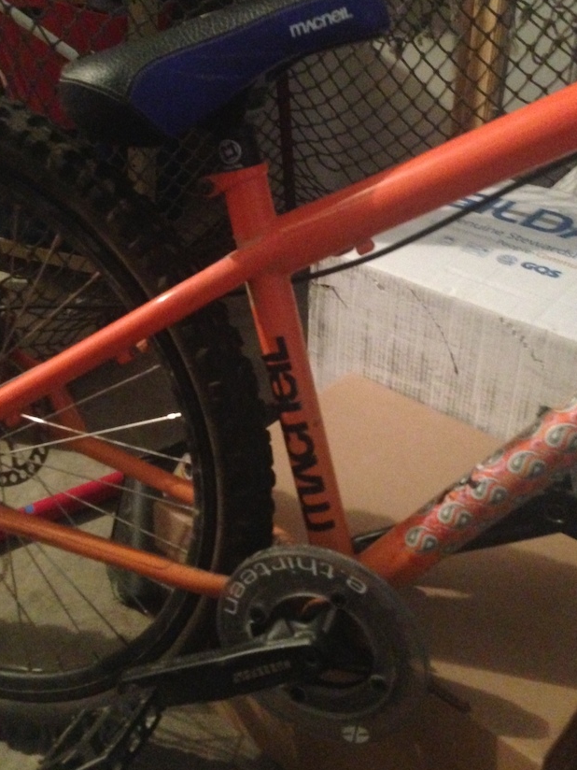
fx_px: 911
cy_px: 335
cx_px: 260
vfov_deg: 45.7
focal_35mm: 41
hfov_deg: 35.1
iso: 800
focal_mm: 4.13
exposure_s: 1/15
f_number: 2.4
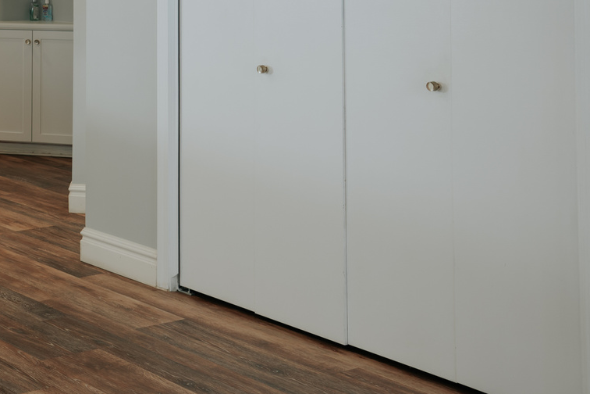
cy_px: -68
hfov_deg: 26.3
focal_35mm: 65
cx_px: -178
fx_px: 1065
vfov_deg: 19.8
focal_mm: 24
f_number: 4.5
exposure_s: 1/8
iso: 80
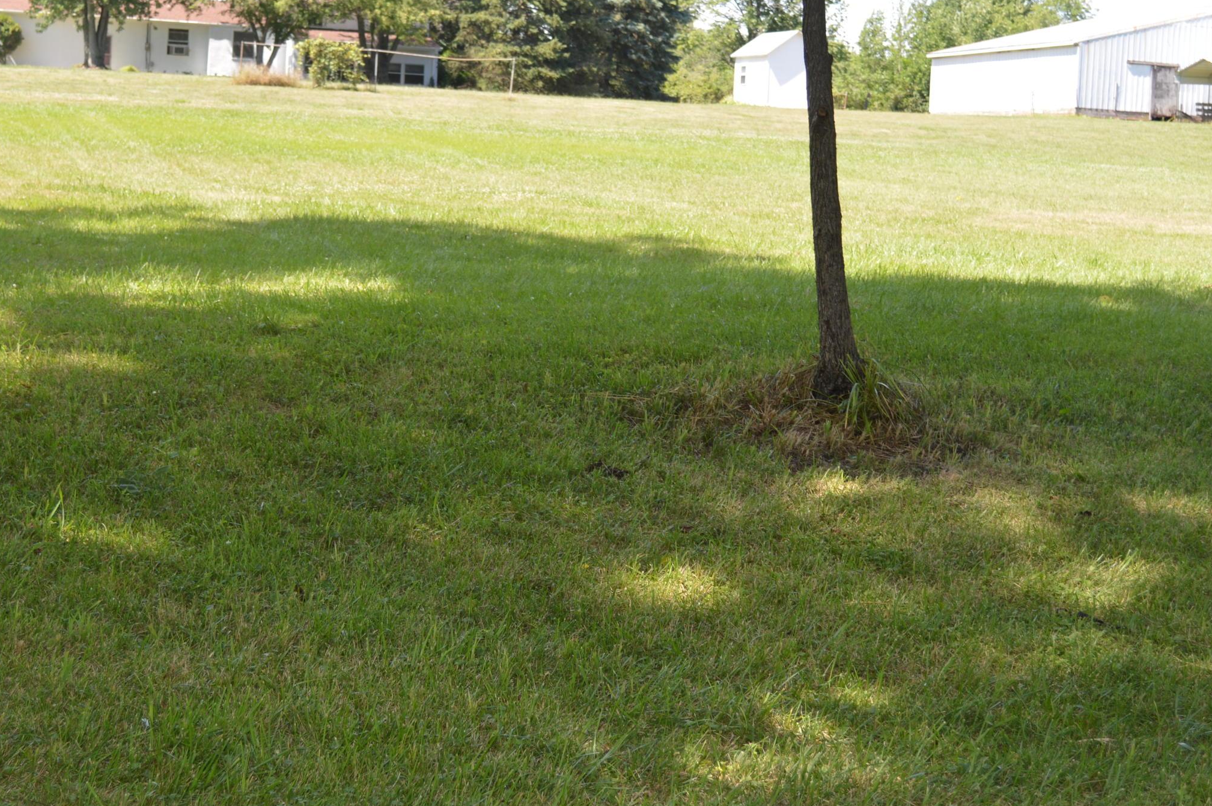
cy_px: 285
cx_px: 586
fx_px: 1951
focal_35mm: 58
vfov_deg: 23.3
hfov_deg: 34.5
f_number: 4.2
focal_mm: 26
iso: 100
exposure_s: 1/160
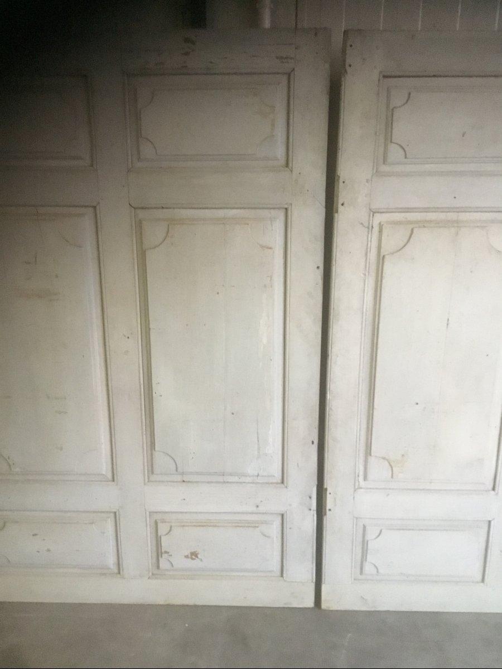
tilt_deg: -16.1
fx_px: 599
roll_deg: -1.3
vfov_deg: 58.4
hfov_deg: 45.4
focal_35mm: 31
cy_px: 334
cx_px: 251
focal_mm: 3.3
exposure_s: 1/17
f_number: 2.4
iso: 250
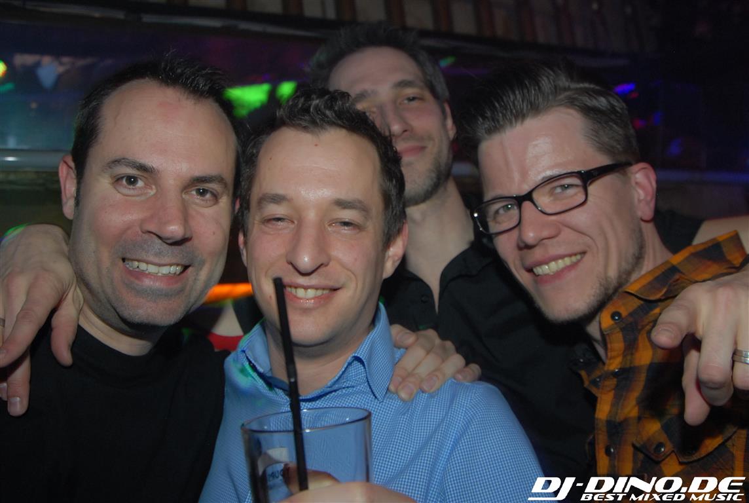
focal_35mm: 36
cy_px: 252
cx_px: 374
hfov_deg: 53.0
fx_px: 751
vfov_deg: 37.0
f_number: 5.6
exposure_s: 1/3
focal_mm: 24
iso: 400
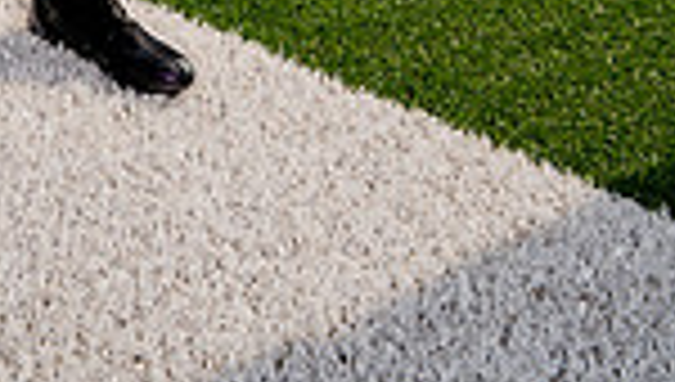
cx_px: 90
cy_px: -607
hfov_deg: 22.2
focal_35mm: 94
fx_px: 1685
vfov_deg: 10.6
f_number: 7.1
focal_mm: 30
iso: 100
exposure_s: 1/250
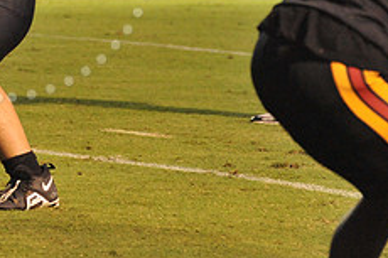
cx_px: -2
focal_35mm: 505
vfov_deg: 2.7
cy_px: -61
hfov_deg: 4.1
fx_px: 5439
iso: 6400
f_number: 5.6
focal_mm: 200
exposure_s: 1/200
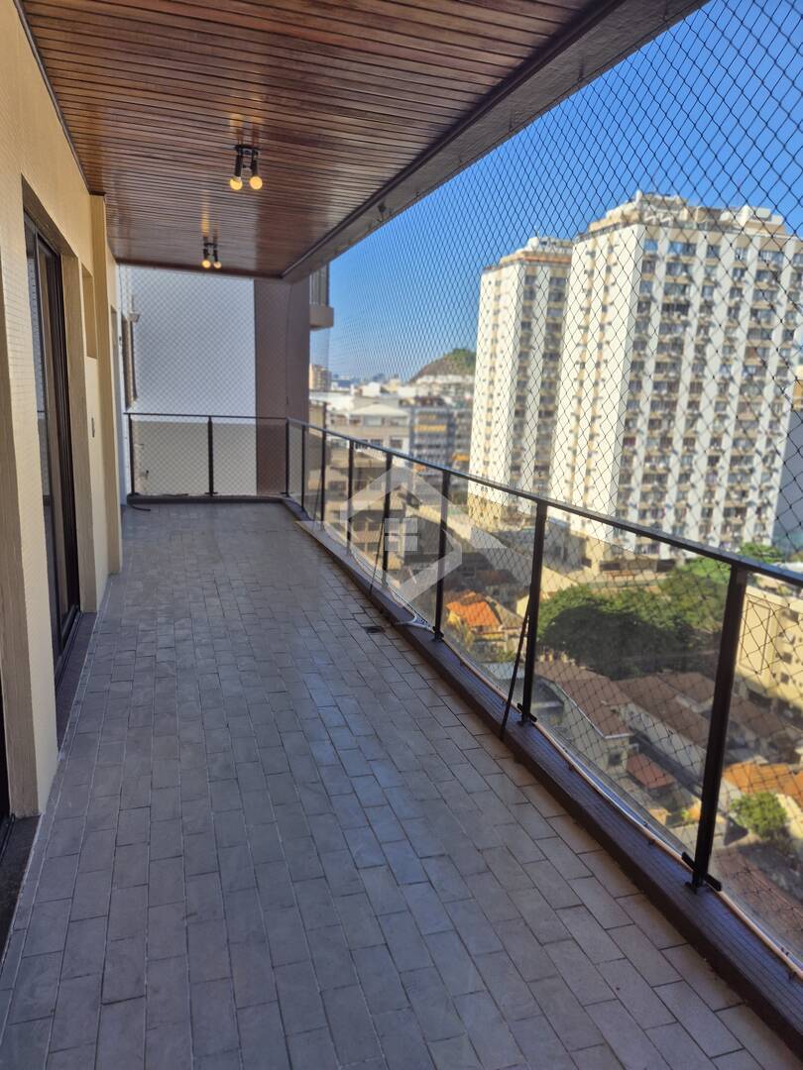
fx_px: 711
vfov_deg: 73.9
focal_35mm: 23
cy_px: 535
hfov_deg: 58.9
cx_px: 402
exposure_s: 1/1532
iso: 25
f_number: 1.8
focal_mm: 5.4
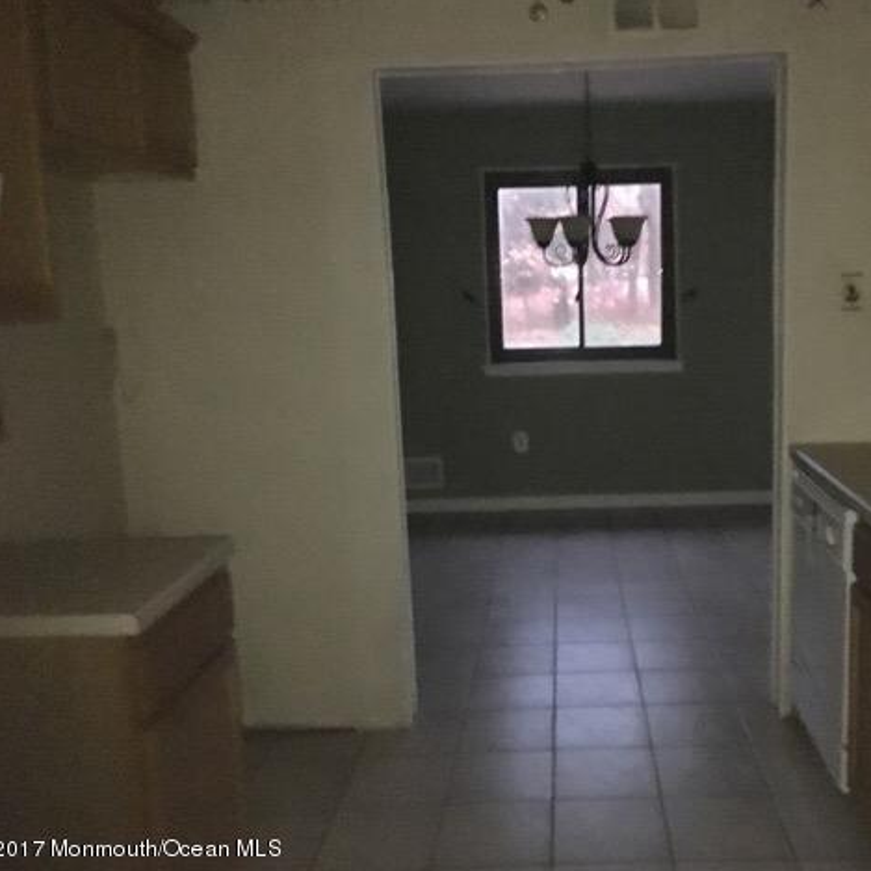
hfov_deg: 46.7
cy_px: 440
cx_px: 559
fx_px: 996
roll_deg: +1.3
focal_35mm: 35
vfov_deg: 47.2
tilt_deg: -9.9
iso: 1600
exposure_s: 1/15
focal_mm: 4.15
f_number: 2.2
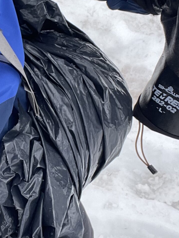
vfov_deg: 24.3
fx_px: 552
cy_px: 72
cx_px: -11
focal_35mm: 80
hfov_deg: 17.9
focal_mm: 2.71
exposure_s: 1/931
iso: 25
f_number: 2.2
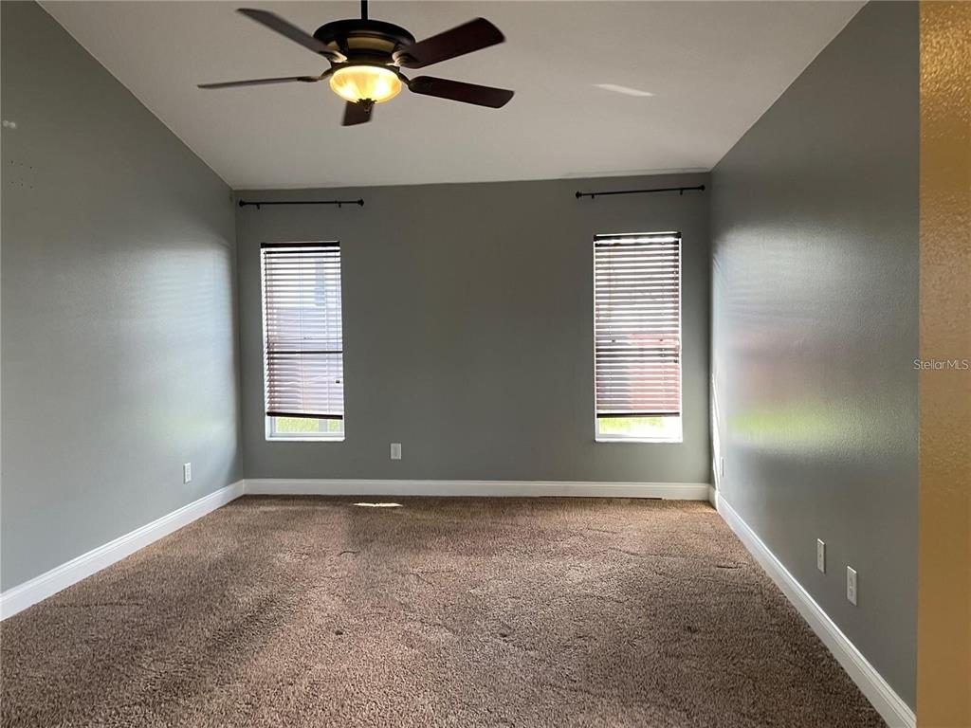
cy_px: 364
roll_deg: +0.6
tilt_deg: -1.1
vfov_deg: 53.1
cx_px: 486
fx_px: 729
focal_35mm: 26
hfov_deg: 67.3
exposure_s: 1/60
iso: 80
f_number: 1.6
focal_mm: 4.2
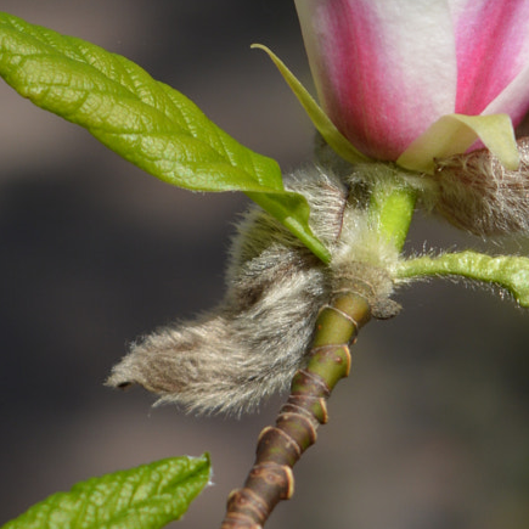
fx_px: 4219
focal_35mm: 244
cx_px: 403
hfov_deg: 7.2
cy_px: 16
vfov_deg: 7.2
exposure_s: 1/200
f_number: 8
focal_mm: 52
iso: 100
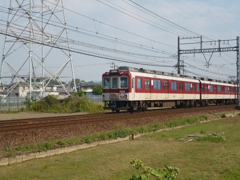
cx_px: 120
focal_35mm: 56
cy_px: 90
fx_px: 388
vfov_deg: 26.1
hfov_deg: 34.3
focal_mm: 10
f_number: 13
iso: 500
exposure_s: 1/320
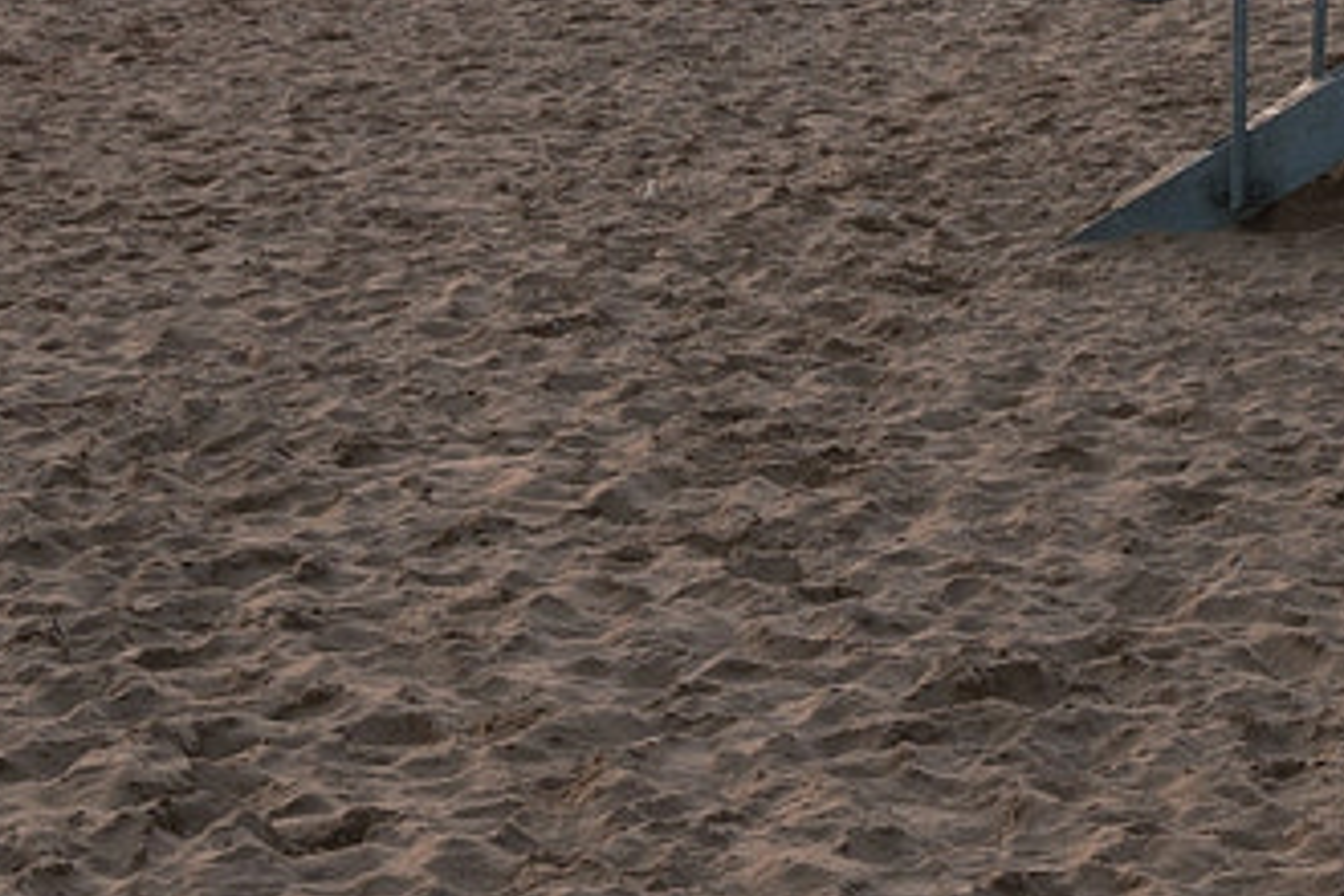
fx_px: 5786
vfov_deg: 8.5
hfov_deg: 12.9
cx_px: 1670
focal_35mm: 155
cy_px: -737
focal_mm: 32
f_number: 16
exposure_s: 1/10
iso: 100
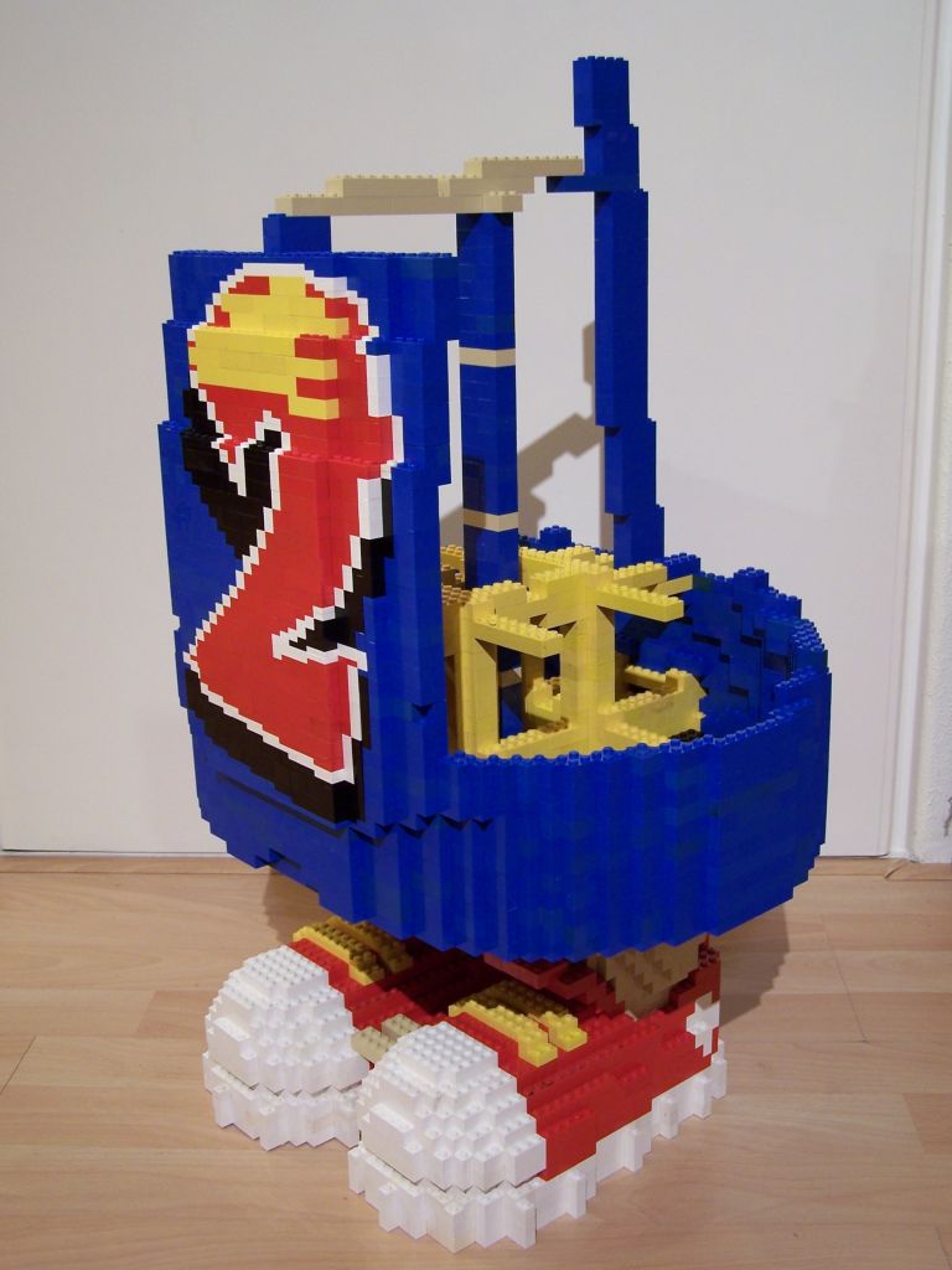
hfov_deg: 36.0
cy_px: 635
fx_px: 1467
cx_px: 476
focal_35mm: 40
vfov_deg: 46.8
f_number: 2.8
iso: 80
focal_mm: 6.7
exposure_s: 1/2
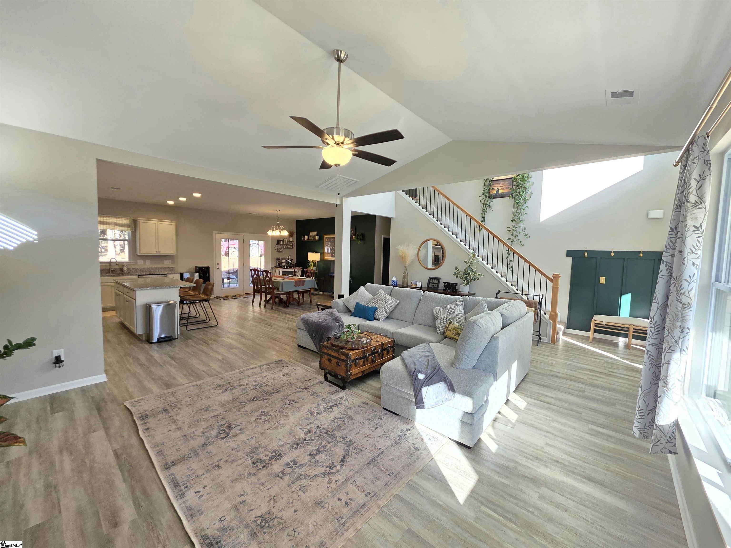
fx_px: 275
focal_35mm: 13
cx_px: 366
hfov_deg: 106.2
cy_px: 274
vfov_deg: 89.9
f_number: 1.9
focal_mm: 2.2
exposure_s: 1/120
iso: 100
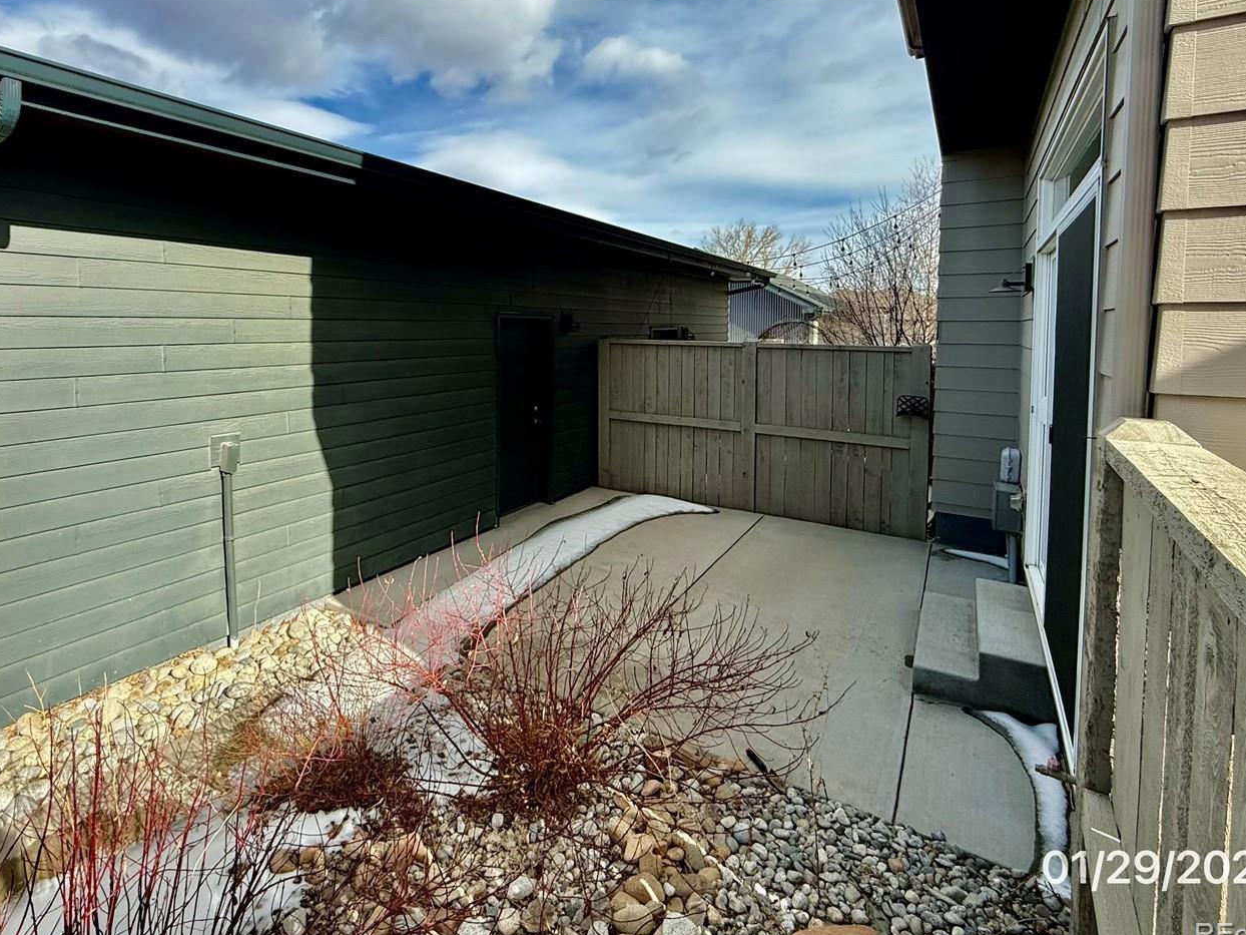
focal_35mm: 18
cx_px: 556
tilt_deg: -1.5
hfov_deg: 87.4
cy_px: 354
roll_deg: -0.6
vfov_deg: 70.5
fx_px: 648
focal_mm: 2.22
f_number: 2.2
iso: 50
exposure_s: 1/1259
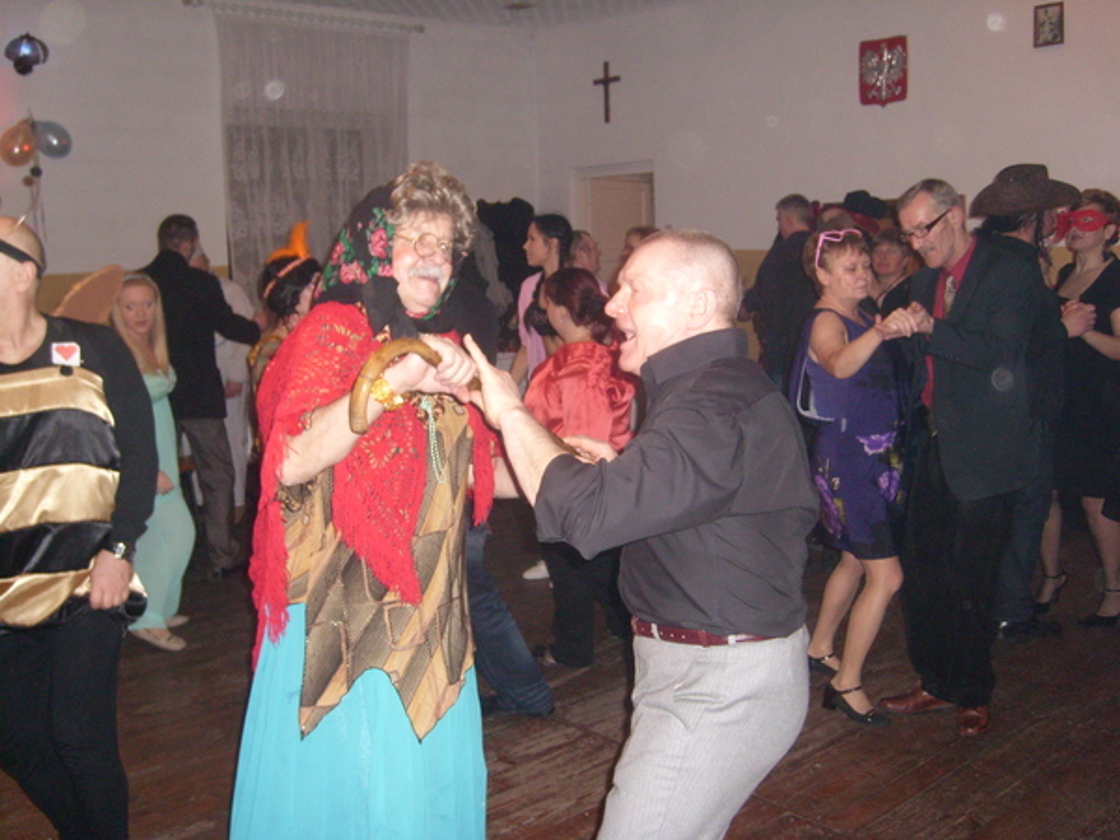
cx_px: 560
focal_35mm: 35
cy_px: 420
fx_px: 1132
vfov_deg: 40.7
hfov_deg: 52.6
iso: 300
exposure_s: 1/30
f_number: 2.8
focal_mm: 5.8
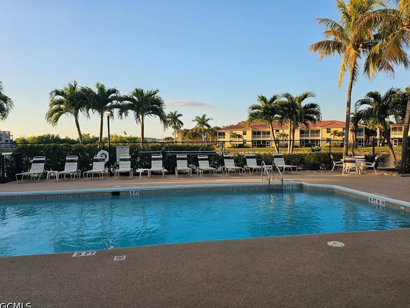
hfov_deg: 71.6
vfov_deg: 56.8
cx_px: 206
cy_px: 153
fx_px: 284
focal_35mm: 24
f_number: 1.7
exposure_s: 1/270
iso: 10
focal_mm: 6.3
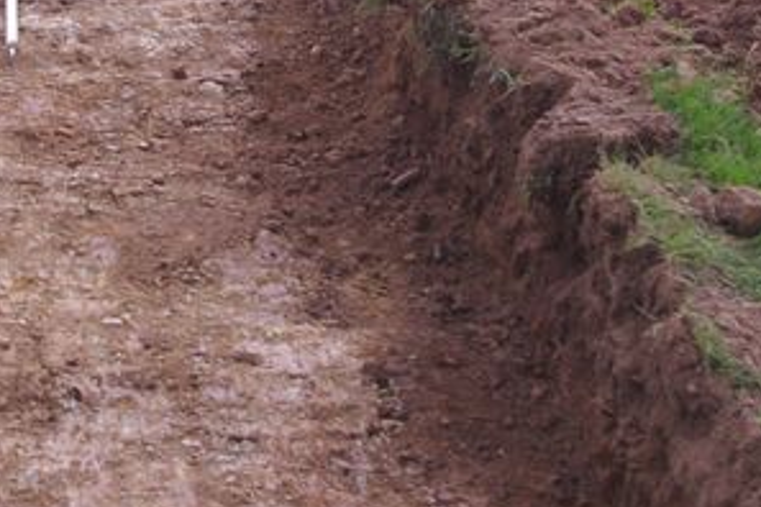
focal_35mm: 106
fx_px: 2241
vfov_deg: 12.7
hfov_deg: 18.8
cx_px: 15
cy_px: -68
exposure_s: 1/125
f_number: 5.6
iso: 200
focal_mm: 28
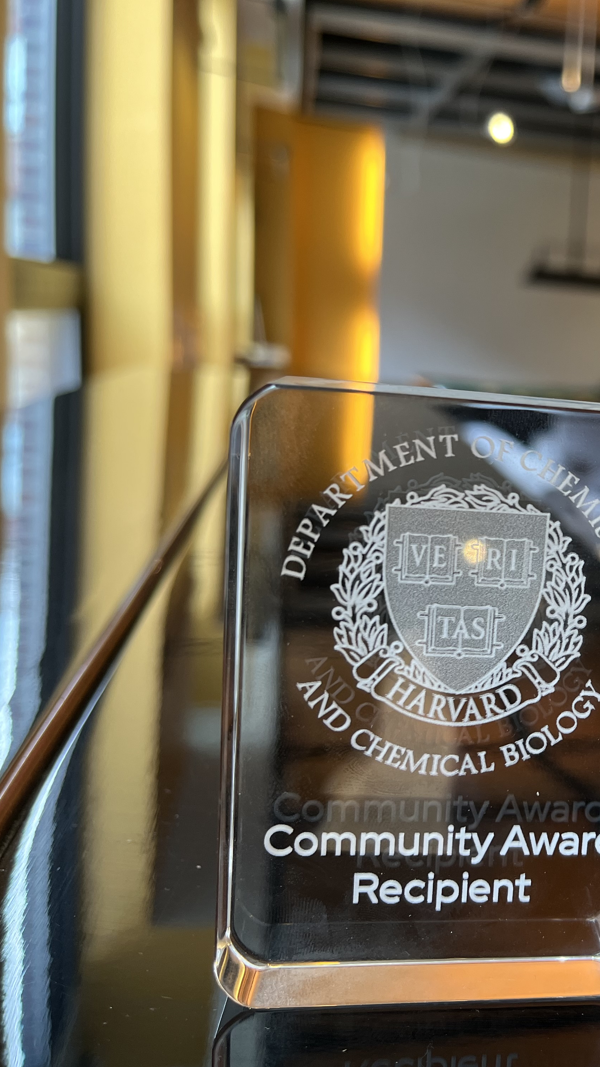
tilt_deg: -9.5
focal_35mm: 38
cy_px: 535
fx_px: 1075
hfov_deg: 28.5
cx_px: 650
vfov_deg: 52.8
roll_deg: -3.9
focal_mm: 5.1
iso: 64
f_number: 1.6
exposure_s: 1/60
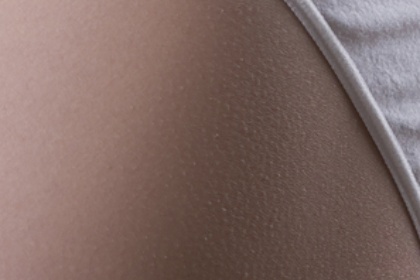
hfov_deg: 3.8
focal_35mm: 536
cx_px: -264
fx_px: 6253
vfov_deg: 2.5
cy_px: -658
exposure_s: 1/80
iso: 200
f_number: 7.1
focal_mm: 75
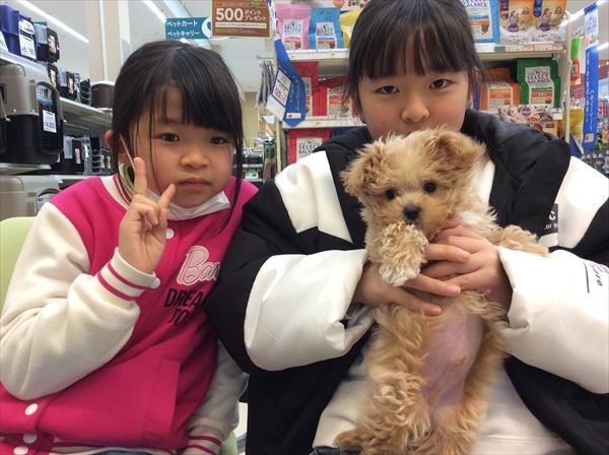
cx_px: 304
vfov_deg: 44.0
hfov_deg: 56.9
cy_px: 228
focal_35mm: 32
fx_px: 562
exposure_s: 1/24
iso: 64
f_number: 2.4
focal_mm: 3.3
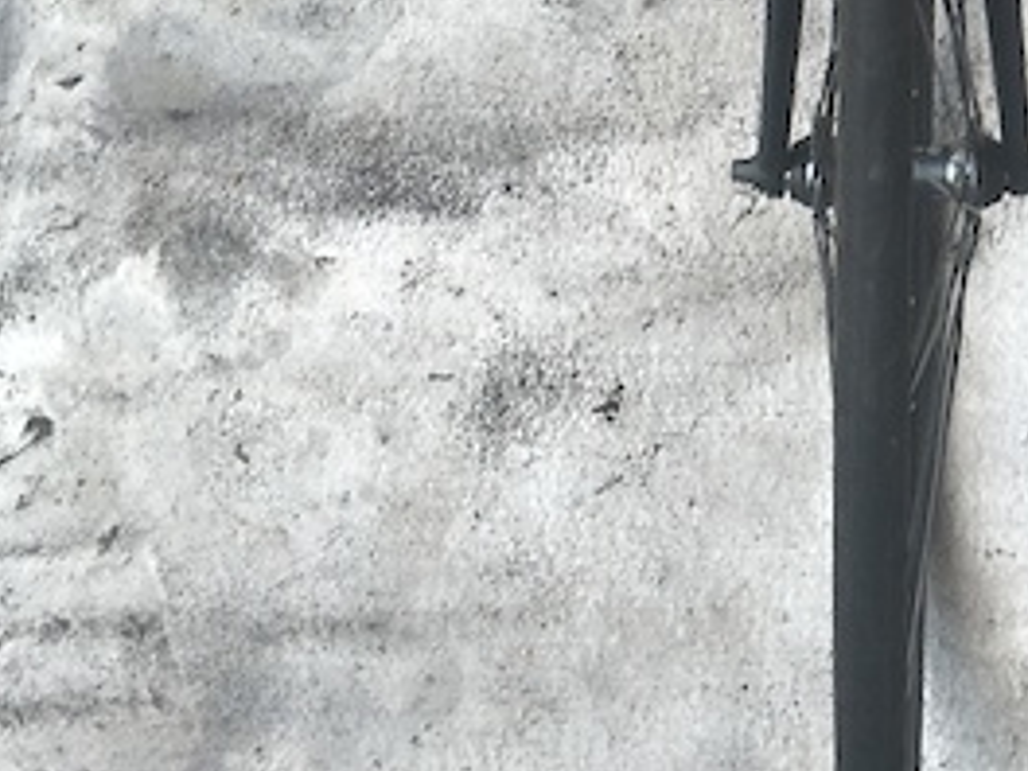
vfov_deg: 16.3
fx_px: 2613
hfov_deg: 20.8
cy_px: -55
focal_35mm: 88
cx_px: 1227
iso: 25
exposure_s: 1/251
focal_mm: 4.15
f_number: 2.2
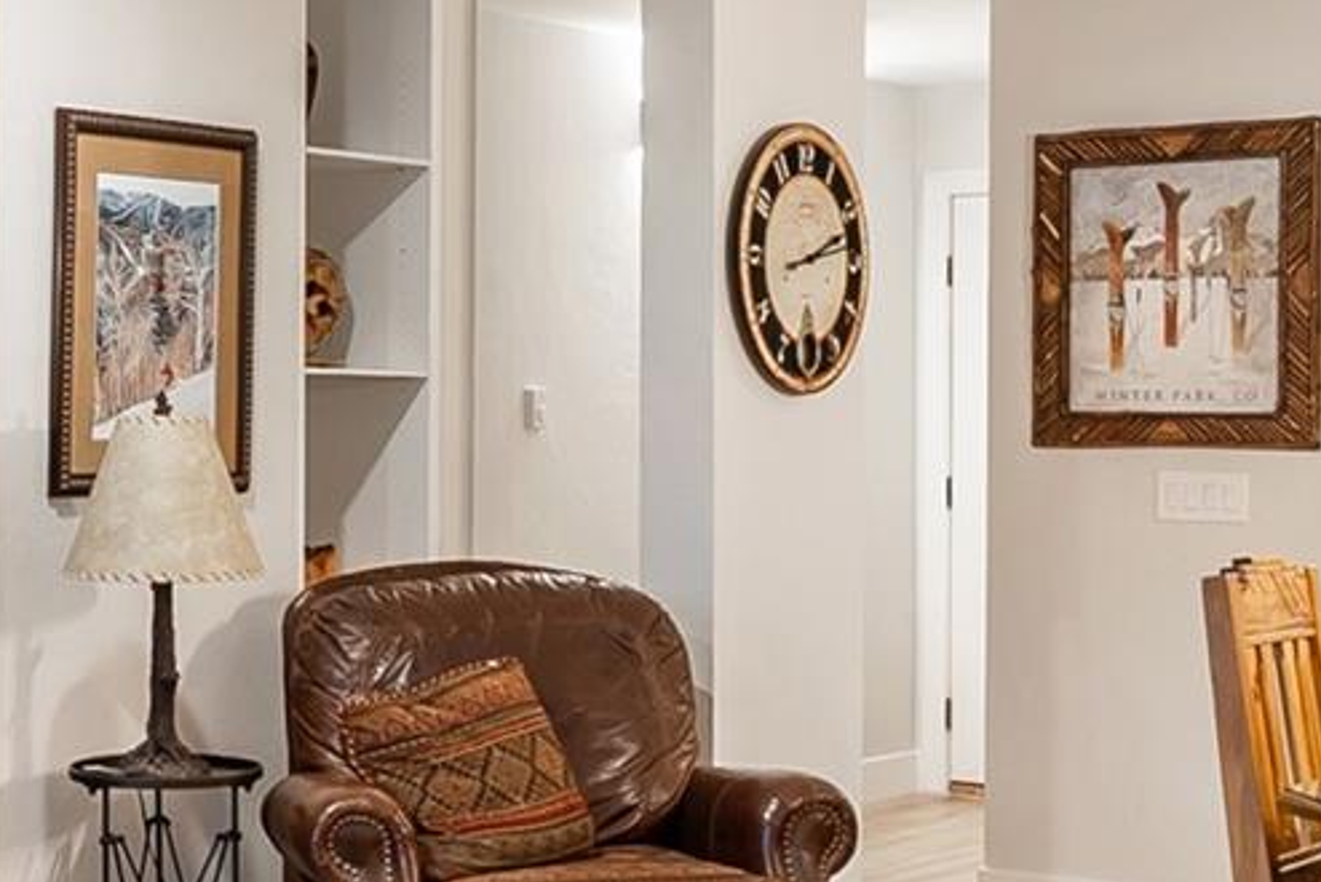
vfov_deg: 20.0
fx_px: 2497
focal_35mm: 68
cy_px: 477
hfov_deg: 28.0
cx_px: 32
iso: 100
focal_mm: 14
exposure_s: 2
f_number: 10
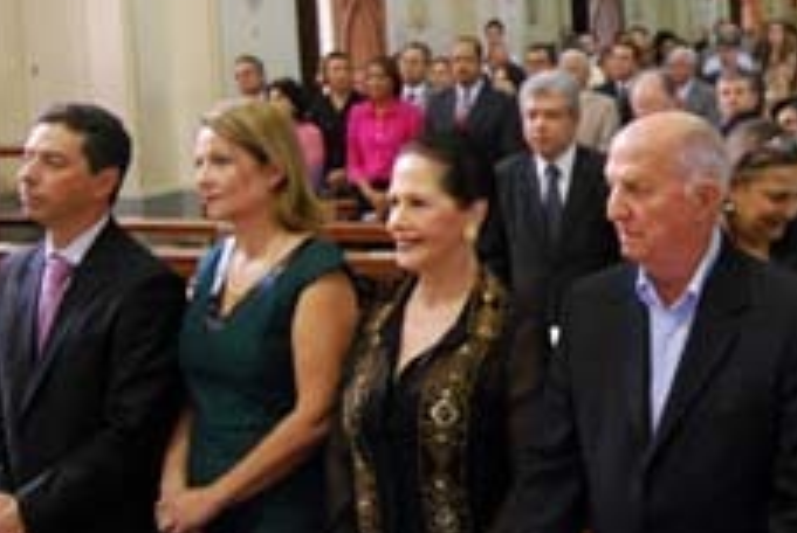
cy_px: 135
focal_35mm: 66
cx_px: 692
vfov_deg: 20.5
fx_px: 1463
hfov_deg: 29.4
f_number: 3.8
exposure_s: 1/50
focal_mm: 20
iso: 1600
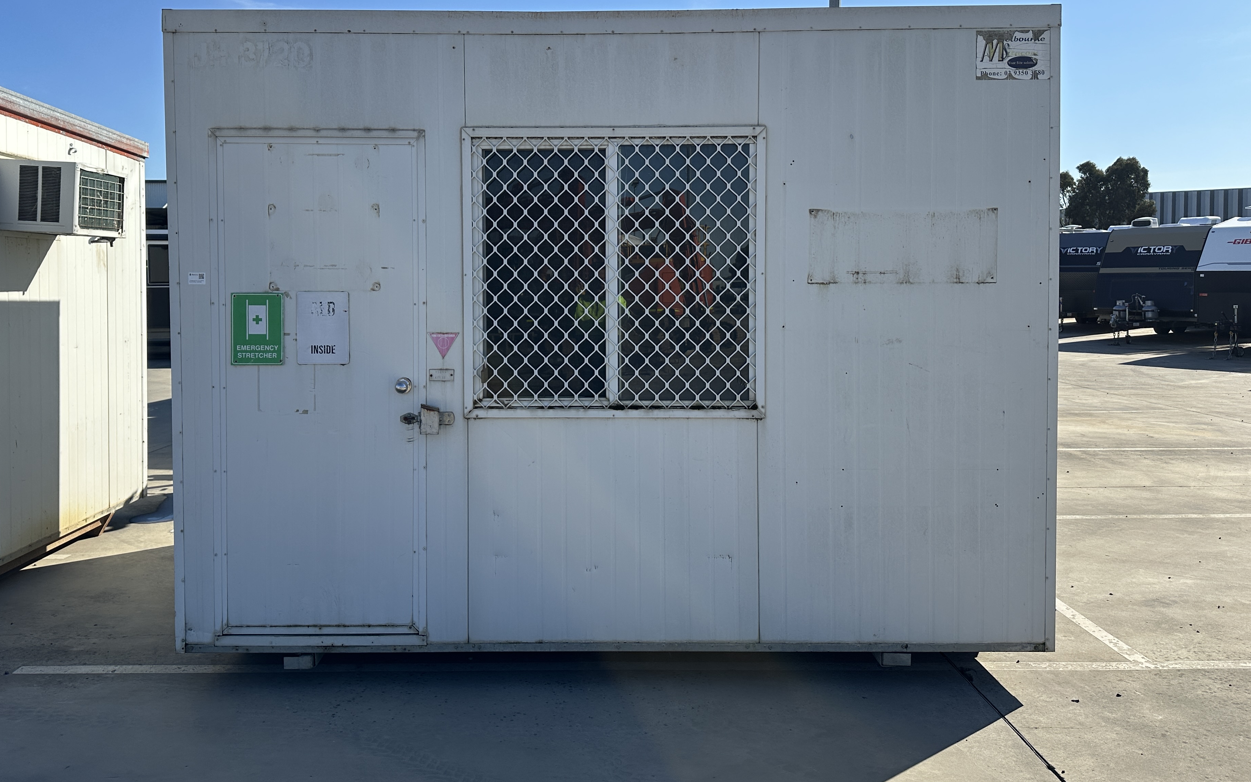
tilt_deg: -2.1
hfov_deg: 66.4
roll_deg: +0.1
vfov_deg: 44.3
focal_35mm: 28
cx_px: 588
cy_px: 314
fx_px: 955
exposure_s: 1/4348
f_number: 1.78
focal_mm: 6.86
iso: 80
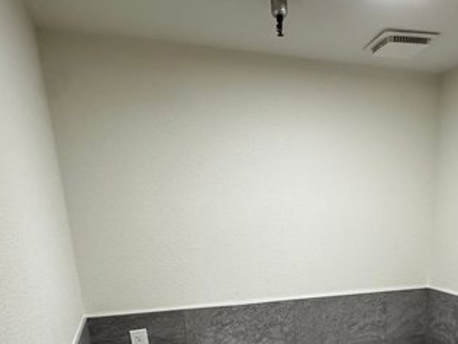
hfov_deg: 52.7
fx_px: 450
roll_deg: +1.4
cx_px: 315
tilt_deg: -17.0
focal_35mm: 34
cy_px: 348
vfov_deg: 37.2
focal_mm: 2.22
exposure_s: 1/120
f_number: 2.2
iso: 320
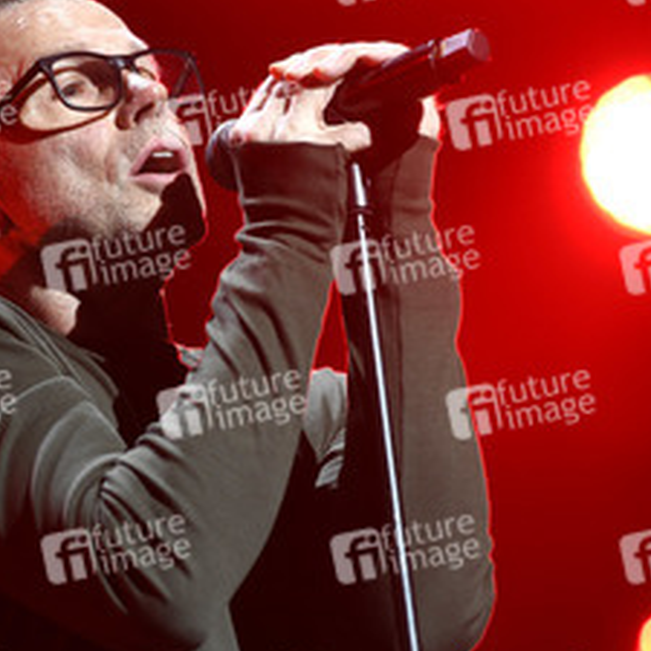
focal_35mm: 340
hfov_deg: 5.1
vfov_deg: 5.2
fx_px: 7234
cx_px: 155
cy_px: 333
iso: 1600
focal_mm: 200
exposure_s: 1/500
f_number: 4
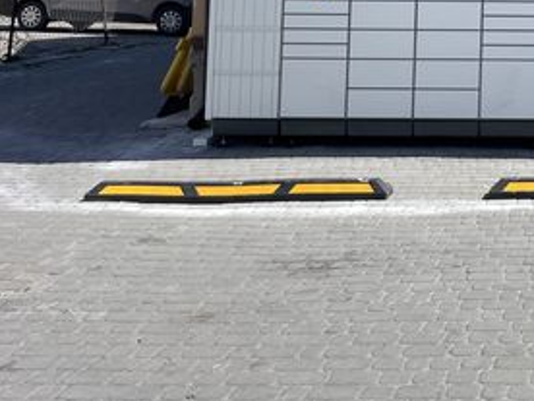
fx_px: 1018
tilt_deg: +2.9
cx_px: 642
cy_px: -100
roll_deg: -0.8
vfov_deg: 20.6
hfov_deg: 26.2
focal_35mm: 66
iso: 32
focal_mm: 4.2
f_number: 1.6
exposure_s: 1/2564
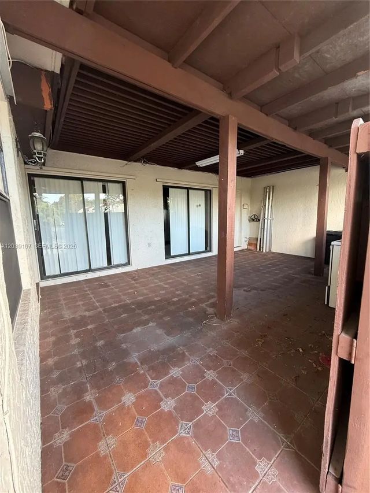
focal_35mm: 14
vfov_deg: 102.1
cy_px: 246
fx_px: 199
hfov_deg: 85.7
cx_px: 185
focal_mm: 2.22
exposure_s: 1/99
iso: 250
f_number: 2.2
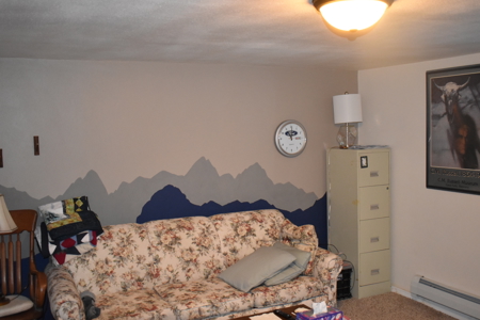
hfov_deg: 51.3
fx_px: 500
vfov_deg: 35.5
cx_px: 240
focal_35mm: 38
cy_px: 160
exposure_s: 1/60
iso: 2800
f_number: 4
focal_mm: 25
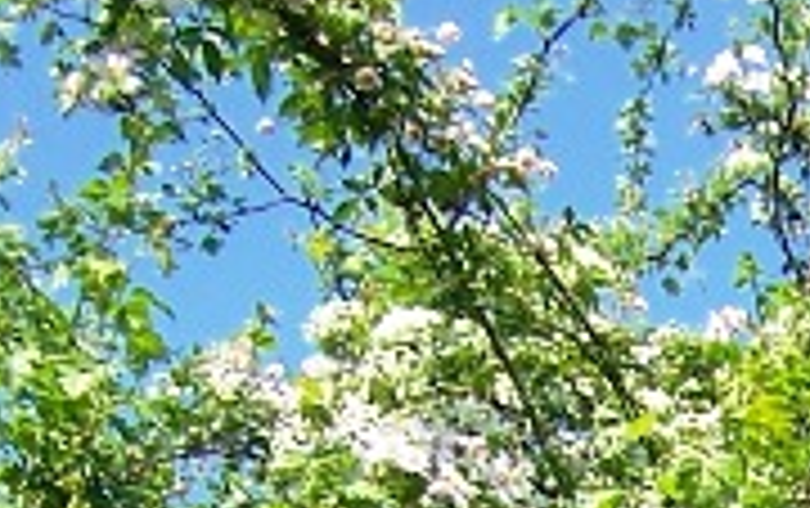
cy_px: 1394
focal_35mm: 179
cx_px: 1035
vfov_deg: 6.8
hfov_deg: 11.4
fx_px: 3956
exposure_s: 1/500
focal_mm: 6.3
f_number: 2.8
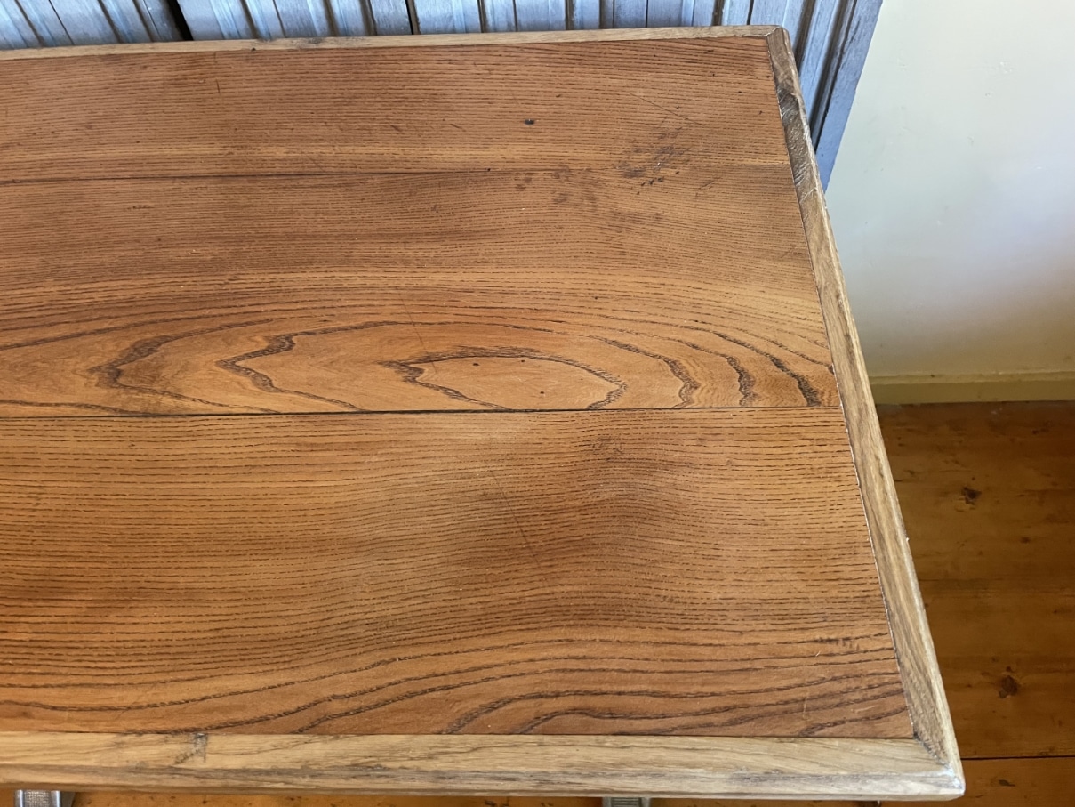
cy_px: 404
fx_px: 808
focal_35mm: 26
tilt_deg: -58.8
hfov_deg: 67.3
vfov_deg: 53.1
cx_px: 538
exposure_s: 1/33
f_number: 1.6
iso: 400
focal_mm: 4.2
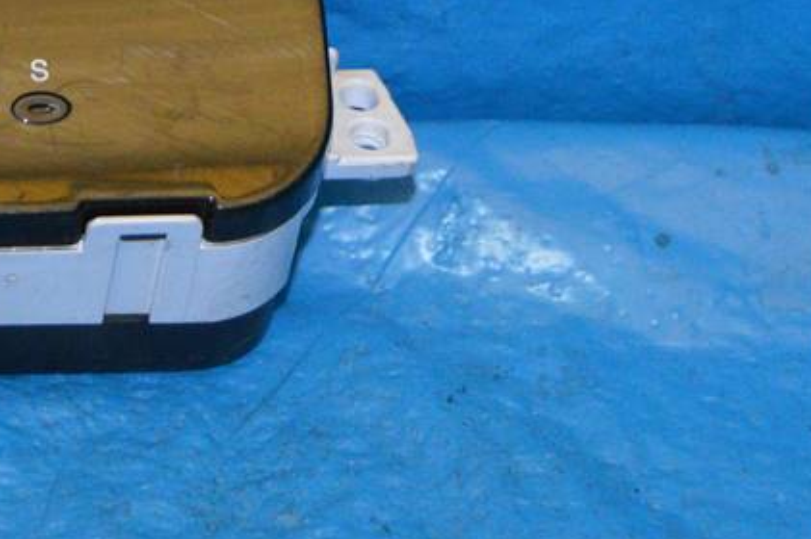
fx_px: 4885
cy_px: -117
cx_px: 249
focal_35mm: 217
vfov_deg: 6.3
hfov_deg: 9.5
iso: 3200
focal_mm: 50
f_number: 5.6
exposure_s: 1/60
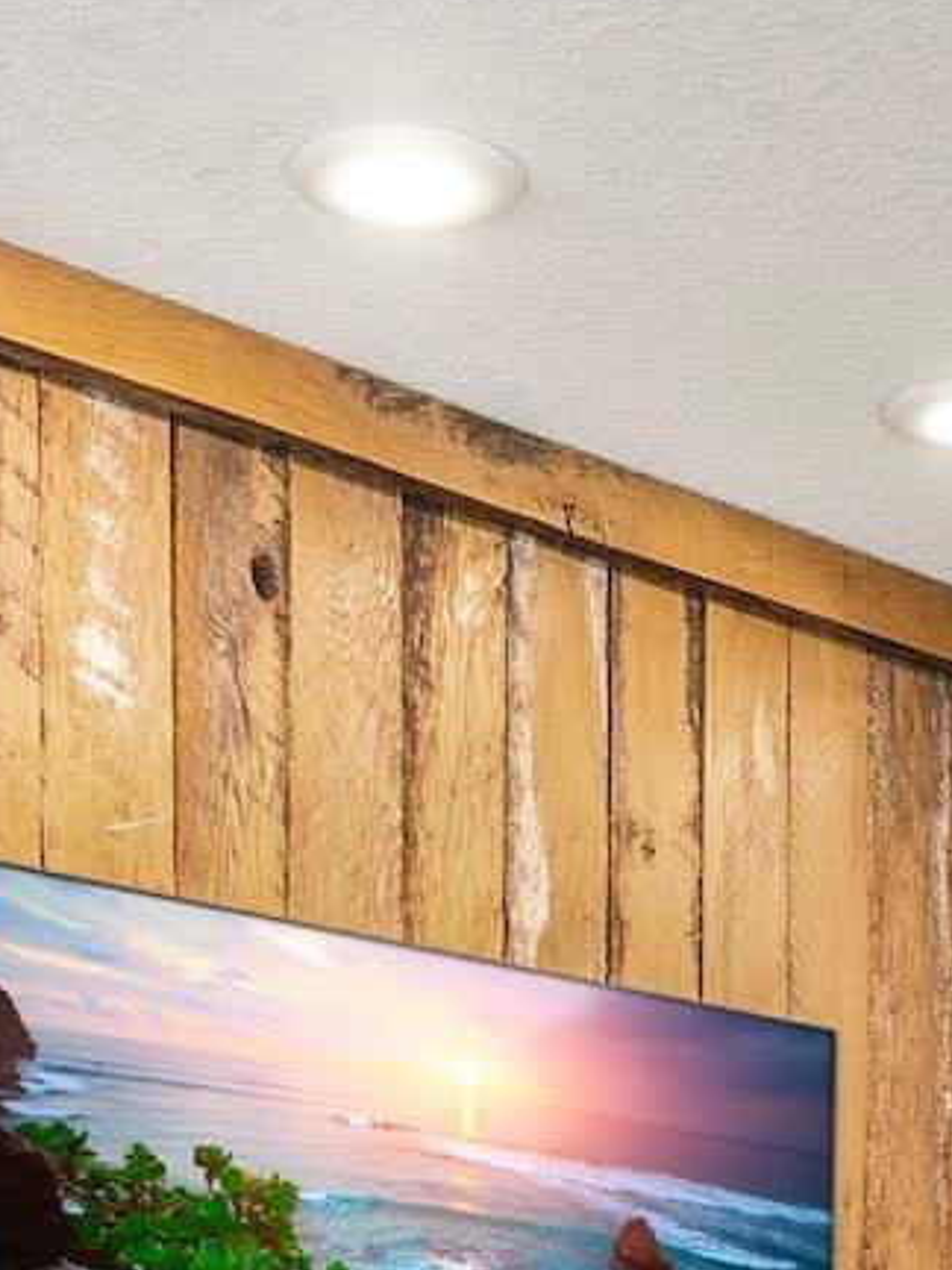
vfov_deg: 18.9
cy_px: 1646
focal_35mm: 96
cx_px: 761
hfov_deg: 15.2
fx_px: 3536
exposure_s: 3.2
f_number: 7.1
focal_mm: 19.7
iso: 100
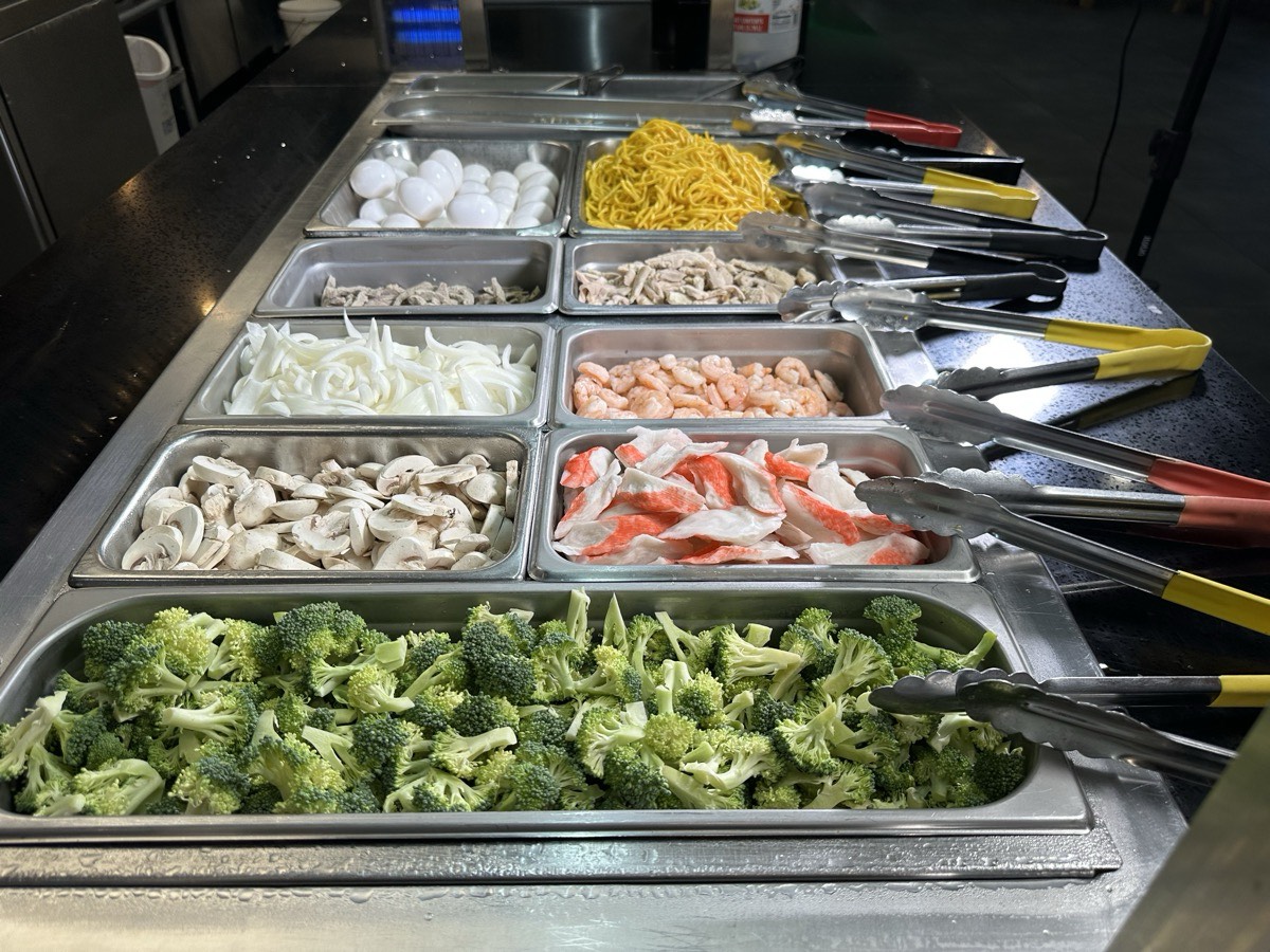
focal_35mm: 24
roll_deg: -0.9
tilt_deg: -37.1
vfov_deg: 56.8
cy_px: 476
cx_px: 635
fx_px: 881
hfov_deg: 71.6
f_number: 1.78
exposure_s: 1/415
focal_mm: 6.86
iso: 80
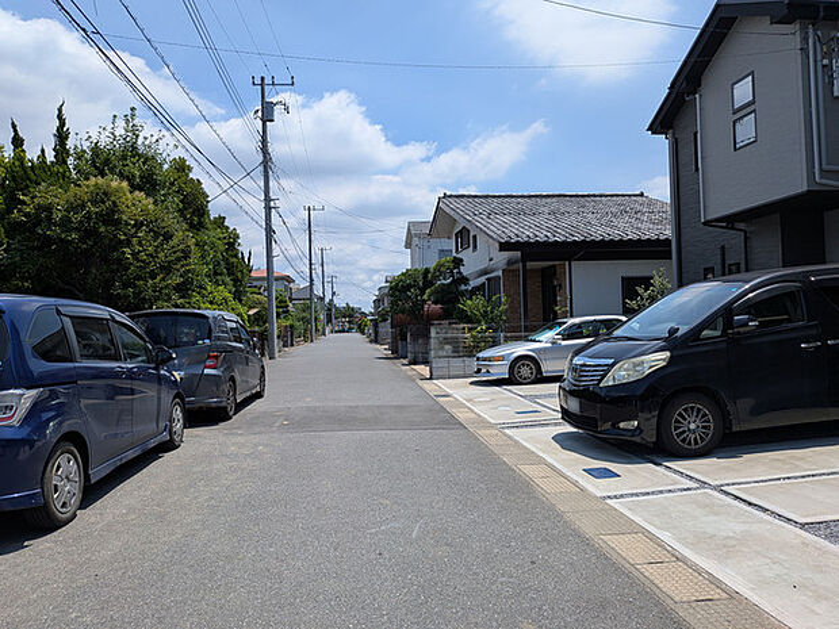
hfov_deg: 71.6
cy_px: 314
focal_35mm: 24
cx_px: 420
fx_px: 582
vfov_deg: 56.8
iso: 27
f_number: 1.7
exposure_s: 1/2128
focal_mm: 4.53
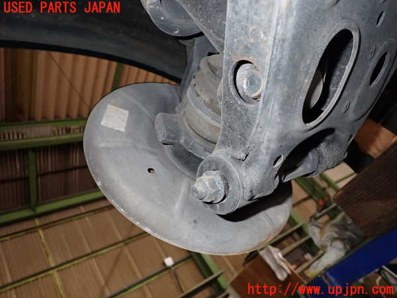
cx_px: 198
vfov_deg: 54.9
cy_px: 149
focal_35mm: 25
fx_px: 287
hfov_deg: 69.4
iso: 320
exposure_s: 1/30
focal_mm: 4.5
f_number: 5.6
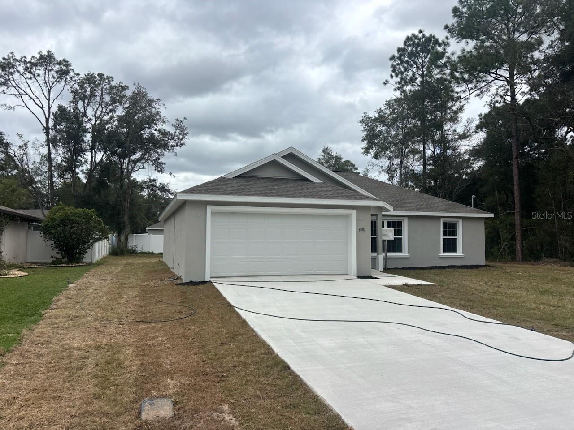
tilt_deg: +3.2
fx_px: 431
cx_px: 287
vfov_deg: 53.1
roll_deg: -0.1
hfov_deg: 67.3
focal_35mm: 26
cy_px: 215
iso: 50
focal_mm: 5.96
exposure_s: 1/3650
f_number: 1.6
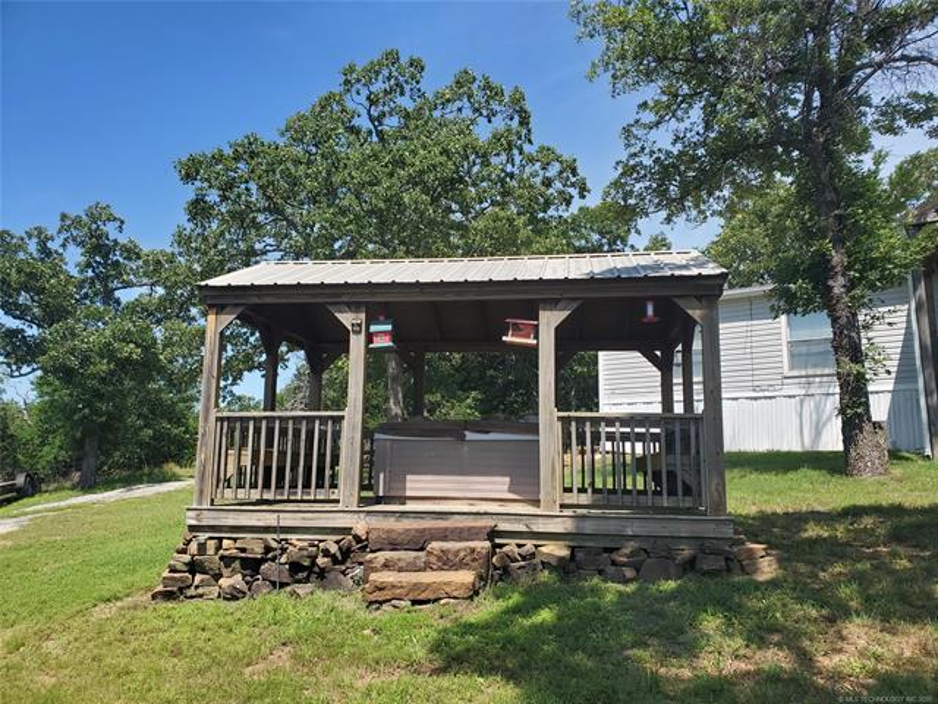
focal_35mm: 26
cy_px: 352
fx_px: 705
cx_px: 469
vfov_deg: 53.1
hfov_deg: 67.3
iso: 50
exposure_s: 1/1013
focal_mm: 4.3
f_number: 2.4
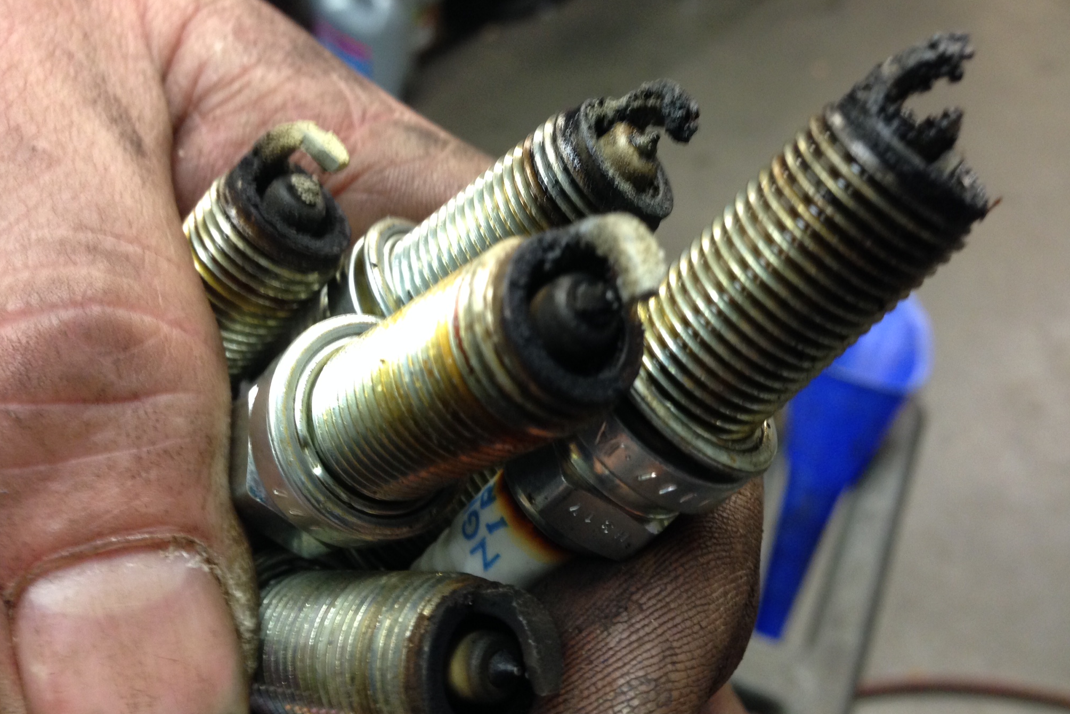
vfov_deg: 37.8
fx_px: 1040
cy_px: 314
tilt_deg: -45.4
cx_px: 531
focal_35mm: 35
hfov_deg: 54.4
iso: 160
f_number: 2.4
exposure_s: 1/20
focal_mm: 4.12
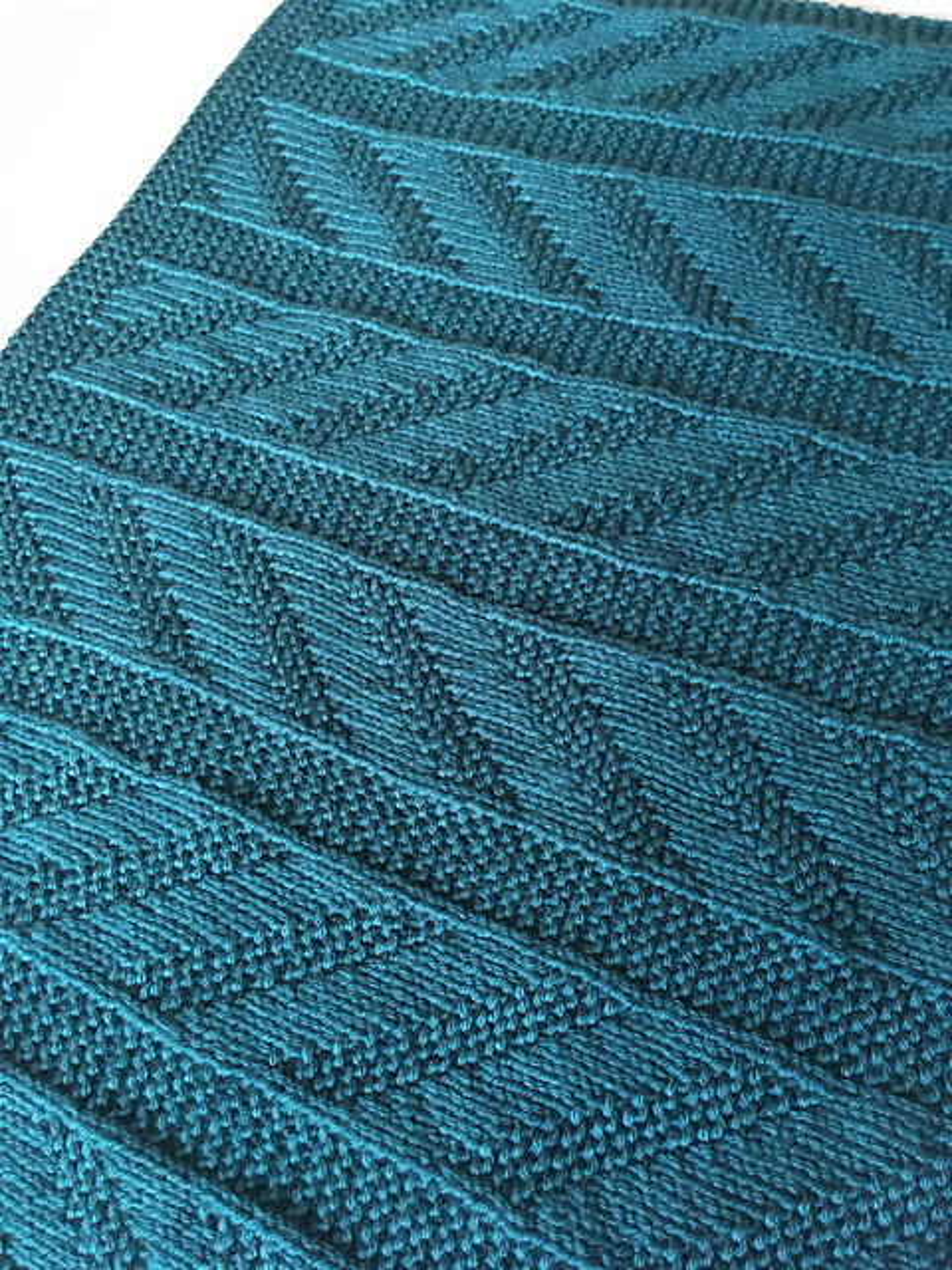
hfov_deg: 48.2
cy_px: 635
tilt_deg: -62.9
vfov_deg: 61.7
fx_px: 1063
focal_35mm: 29
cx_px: 476
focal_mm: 4.15
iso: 200
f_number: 2.2
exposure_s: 1/17
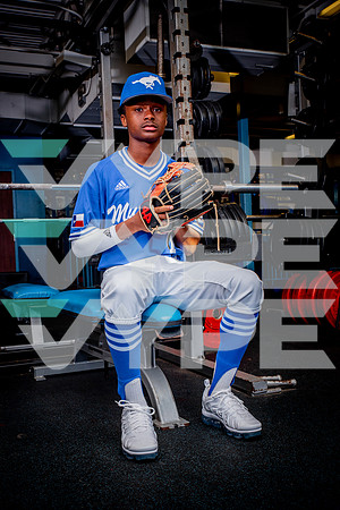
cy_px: 255
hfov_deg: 33.4
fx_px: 567
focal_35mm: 40
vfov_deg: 48.5
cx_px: 170
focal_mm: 40
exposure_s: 1/125
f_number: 6.3
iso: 160
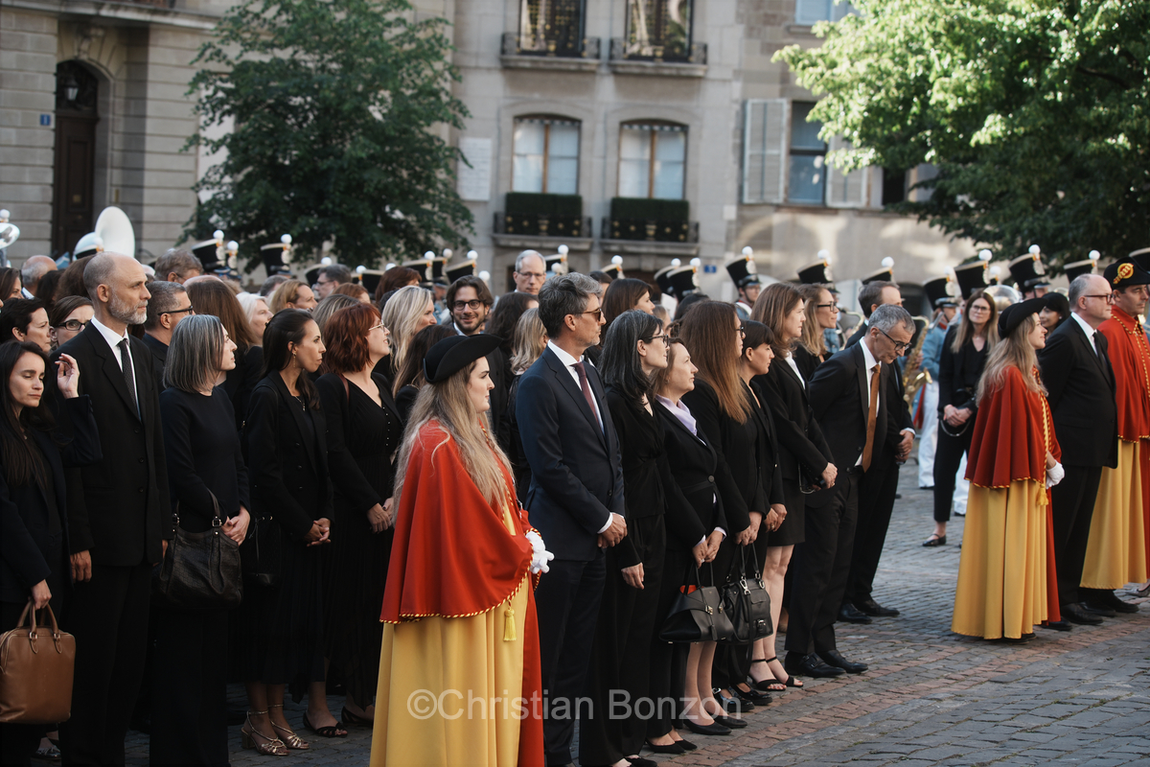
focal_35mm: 91
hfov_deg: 22.4
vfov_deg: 15.0
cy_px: 384
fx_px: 2907
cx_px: 575
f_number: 4.5
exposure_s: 1/400
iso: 250
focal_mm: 91
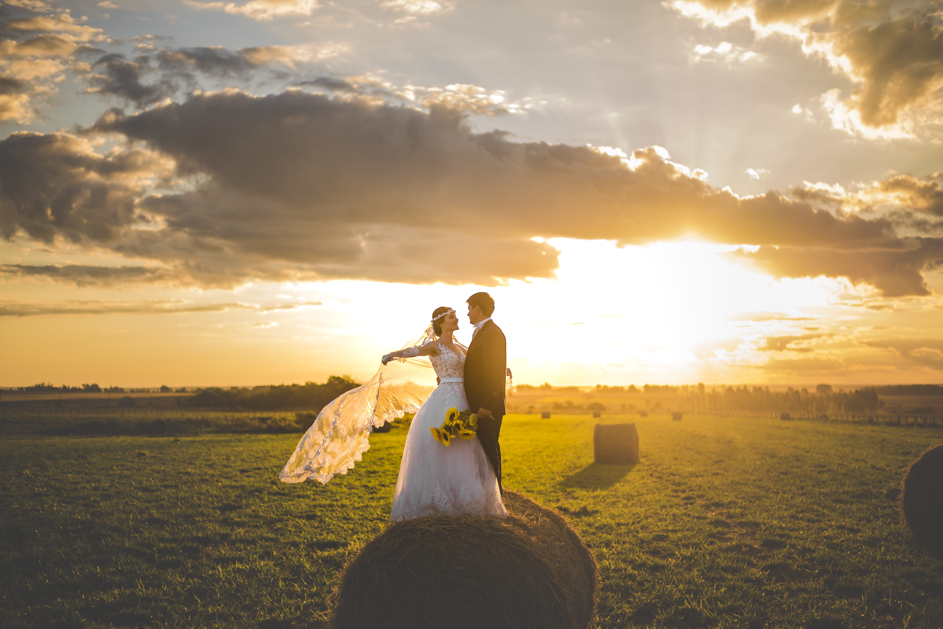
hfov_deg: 39.6
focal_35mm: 50
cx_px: 472
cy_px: 314
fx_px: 1310
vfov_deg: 27.0
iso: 64
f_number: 1.8
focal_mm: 50
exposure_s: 1/1250
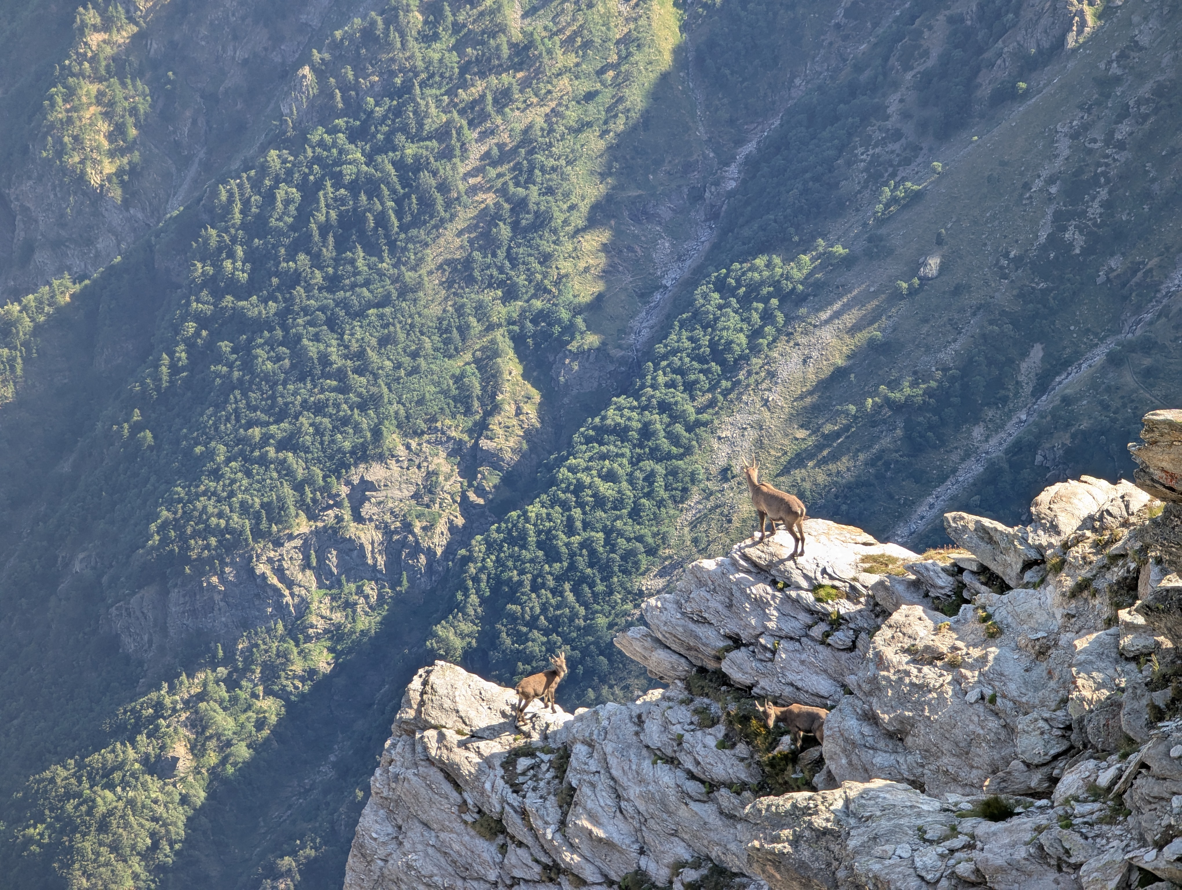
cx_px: 591
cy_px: 445
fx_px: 3625
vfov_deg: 14.0
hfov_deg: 18.5
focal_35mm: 106
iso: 29
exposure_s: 1/197
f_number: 3.5
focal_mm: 19
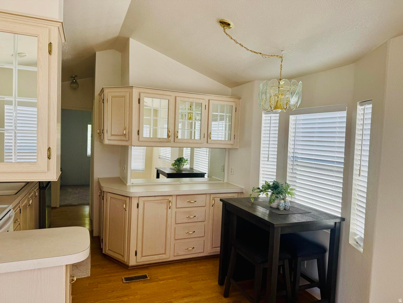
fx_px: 279
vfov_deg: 56.8
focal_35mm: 24
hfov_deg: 71.6
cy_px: 152
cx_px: 202
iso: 80
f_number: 1.78
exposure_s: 1/567
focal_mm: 6.76
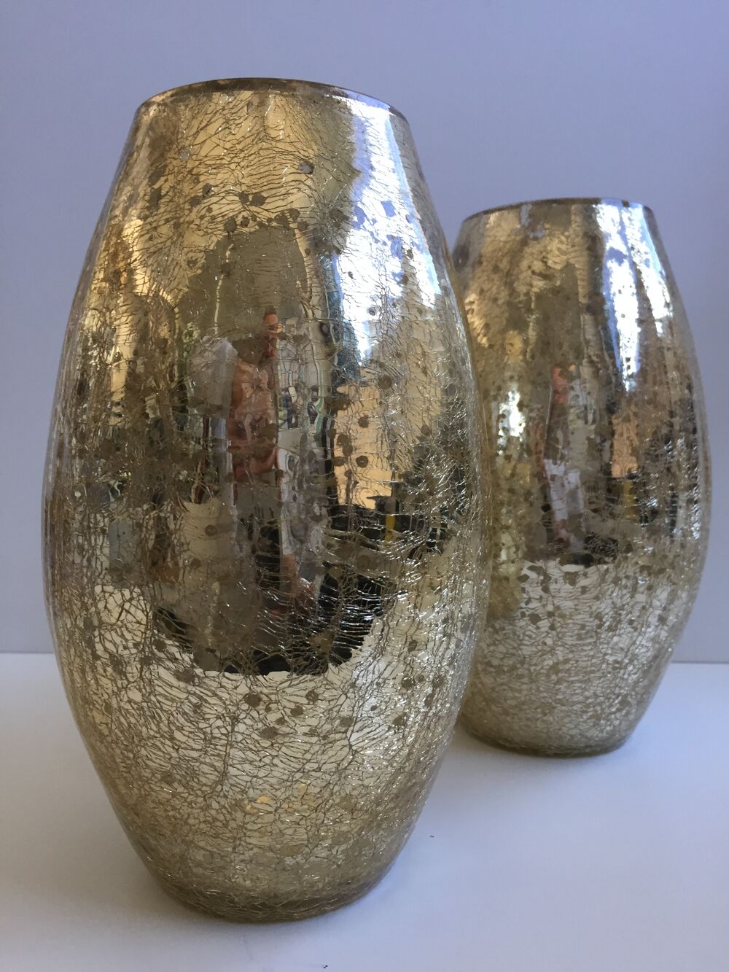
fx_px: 814
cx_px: 364
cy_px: 486
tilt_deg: -5.6
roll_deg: -0.7
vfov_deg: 61.7
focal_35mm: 29
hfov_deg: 48.2
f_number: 2.2
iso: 50
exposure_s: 1/33
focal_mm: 4.15
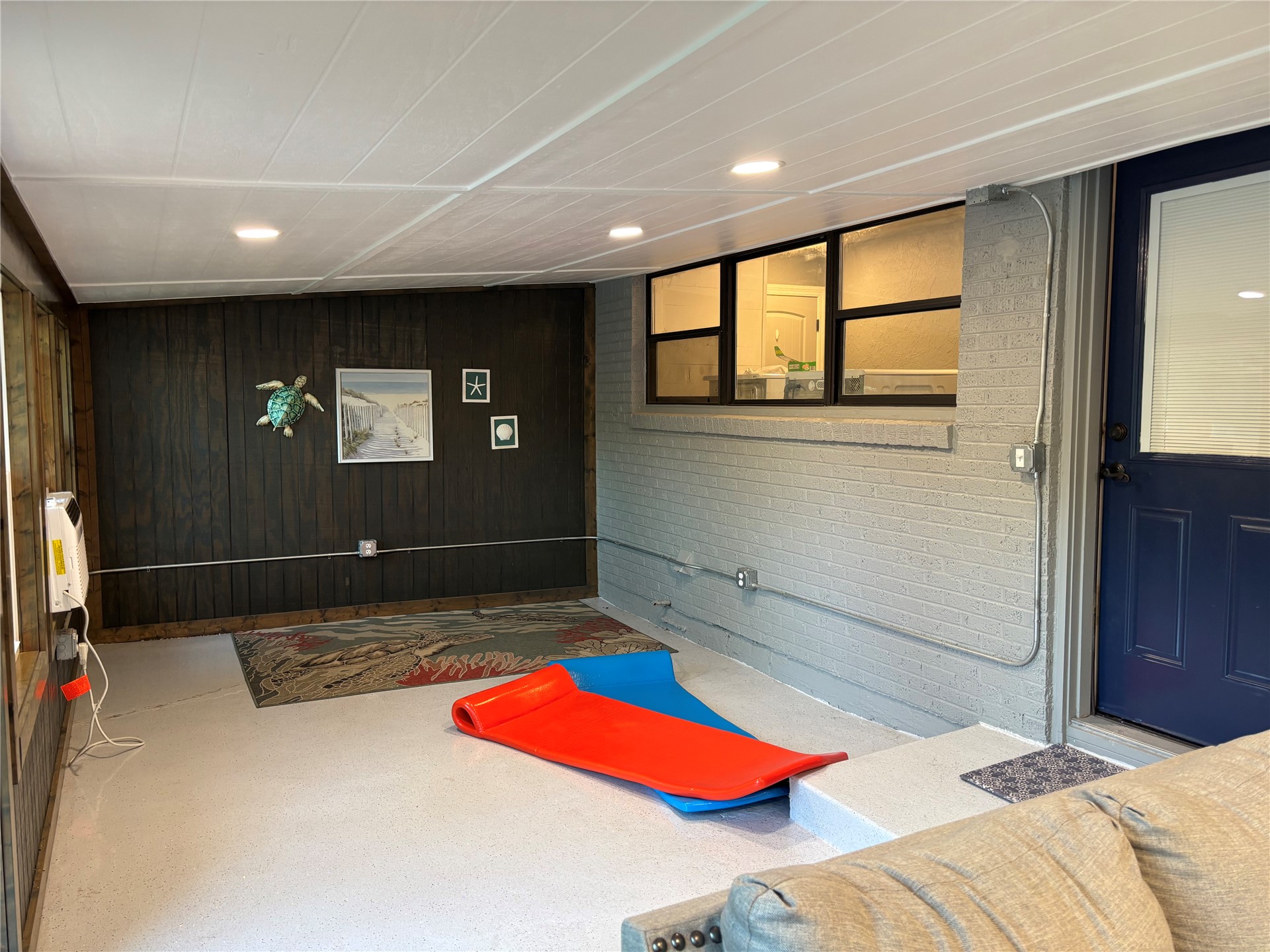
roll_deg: -1.2
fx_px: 954
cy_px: 476
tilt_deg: -6.3
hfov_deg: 67.3
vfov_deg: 53.1
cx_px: 635
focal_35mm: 26
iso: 100
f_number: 1.6
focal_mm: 5.96
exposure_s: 1/60
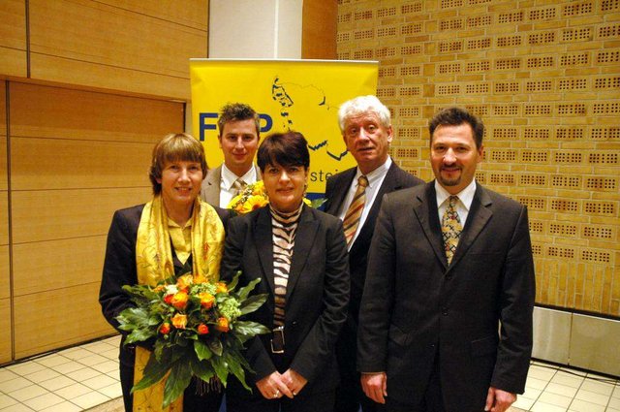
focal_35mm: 33
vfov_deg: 39.9
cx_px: 310
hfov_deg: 57.3
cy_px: 206
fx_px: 568
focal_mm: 22
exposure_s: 1/25
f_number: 3.8
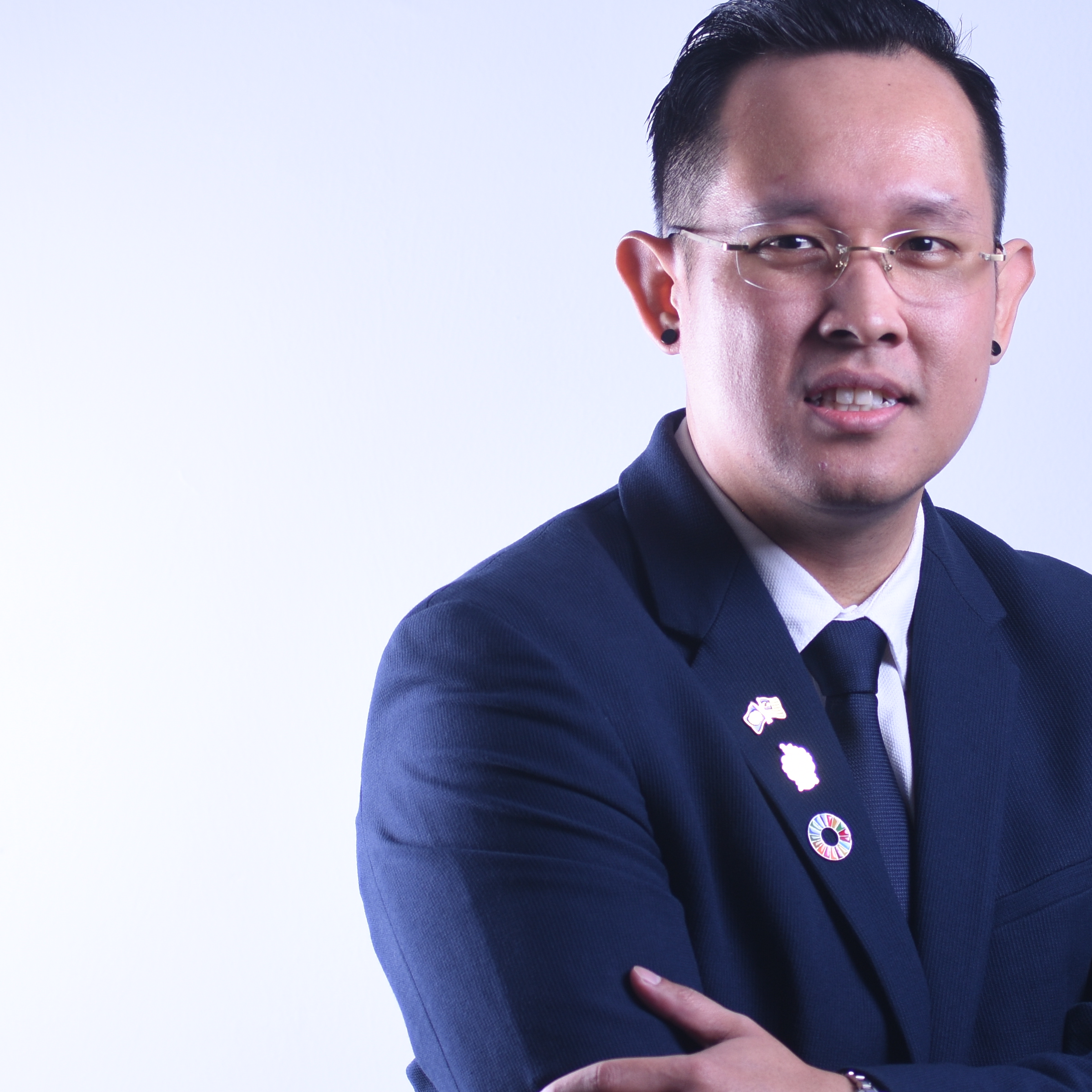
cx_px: 861
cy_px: 552
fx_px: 9101
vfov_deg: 6.9
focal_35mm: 255
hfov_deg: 6.9
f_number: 22
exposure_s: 1/200
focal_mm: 80
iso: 100
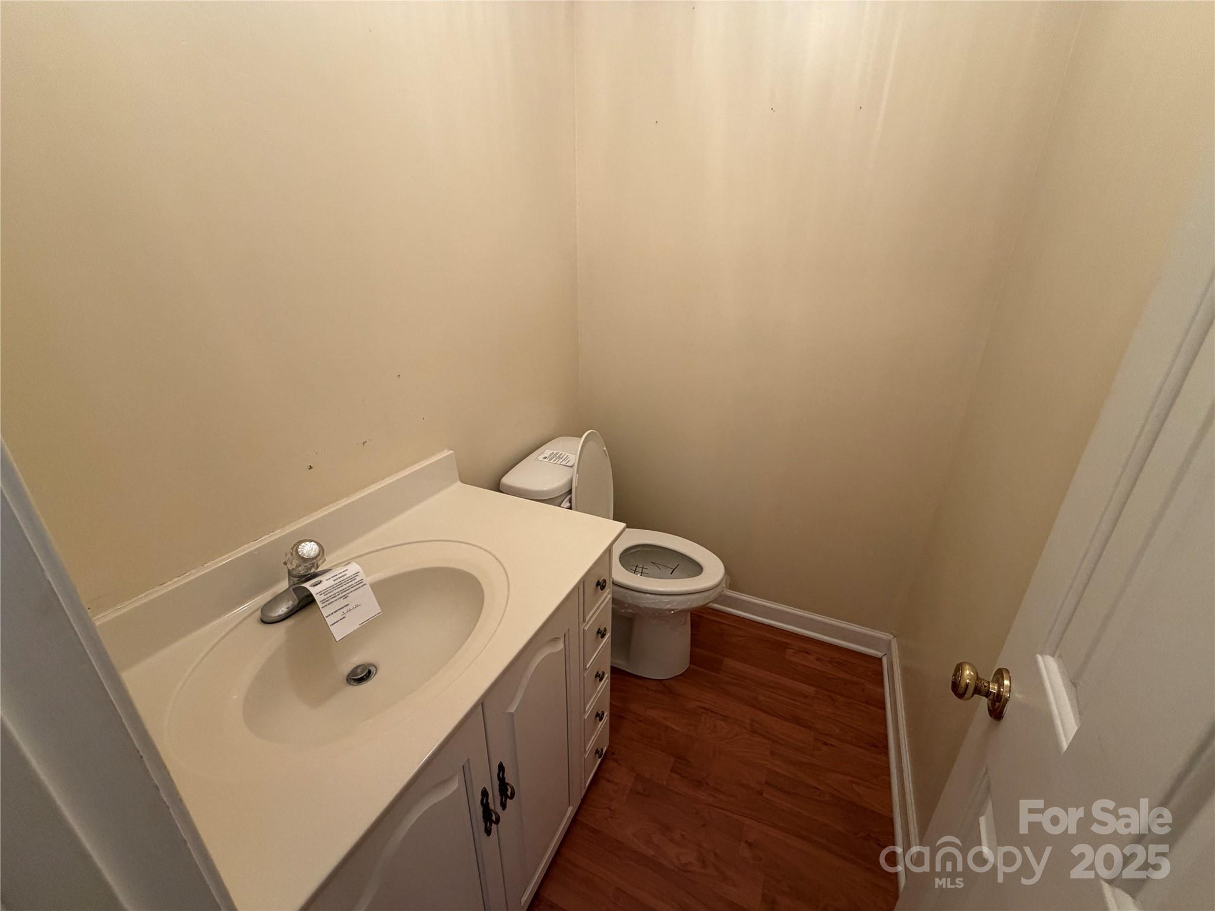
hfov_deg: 102.1
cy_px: 456
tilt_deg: -22.3
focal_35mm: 14
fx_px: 491
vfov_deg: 85.7
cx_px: 608
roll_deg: +0.3
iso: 250
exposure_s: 1/60
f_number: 2.2
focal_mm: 2.22
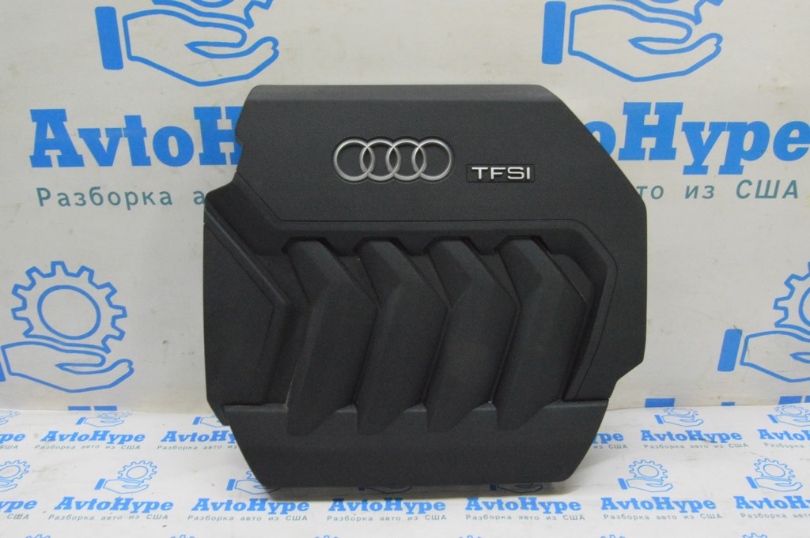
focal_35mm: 33
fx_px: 742
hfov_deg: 57.3
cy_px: 269
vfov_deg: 39.9
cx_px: 405
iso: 6400
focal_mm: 22
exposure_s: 1/15
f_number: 20
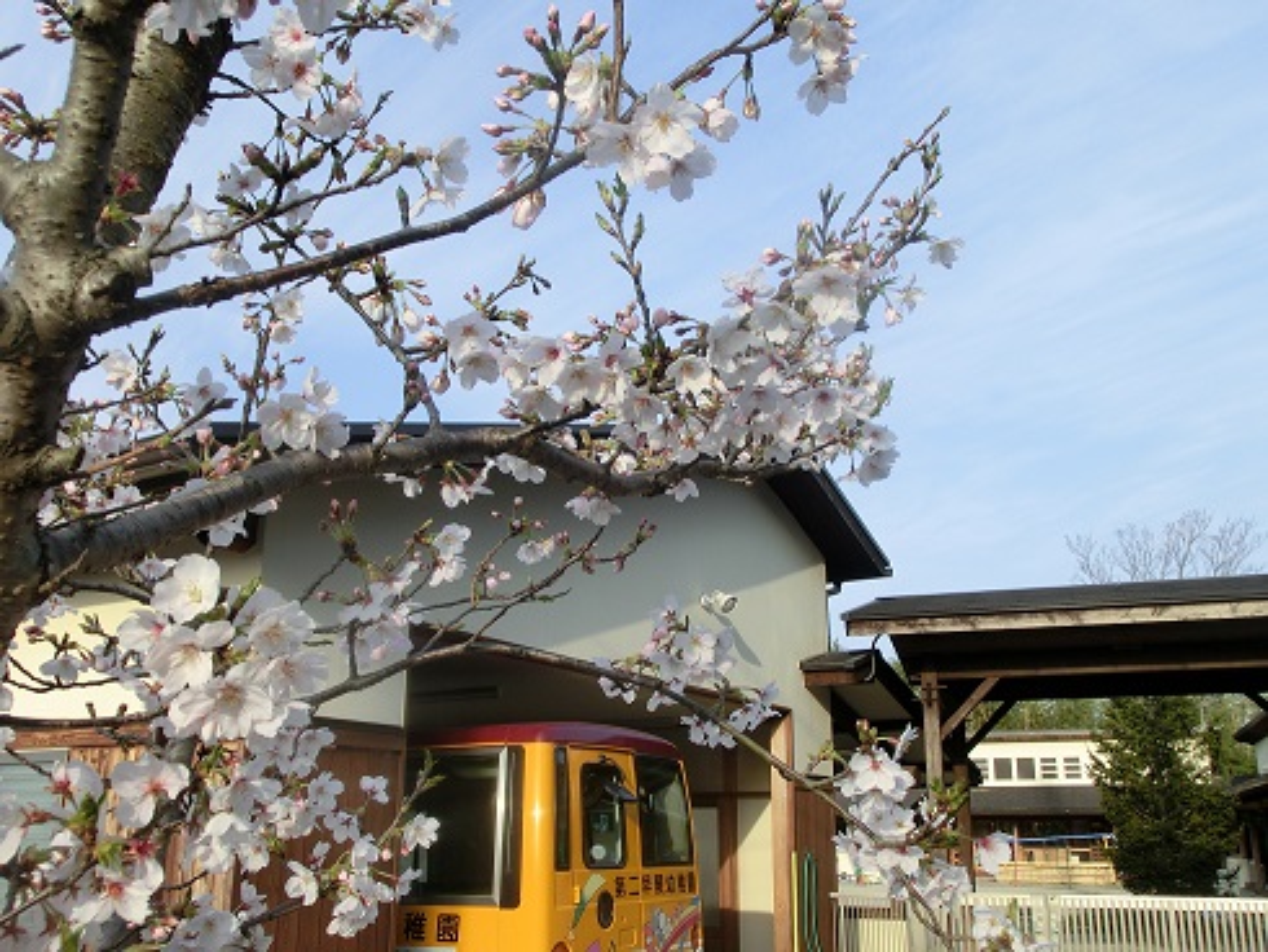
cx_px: 634
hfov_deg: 50.1
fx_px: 1356
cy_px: 476
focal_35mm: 37
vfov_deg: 38.7
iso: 100
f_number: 3.9
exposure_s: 1/640
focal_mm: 6.61
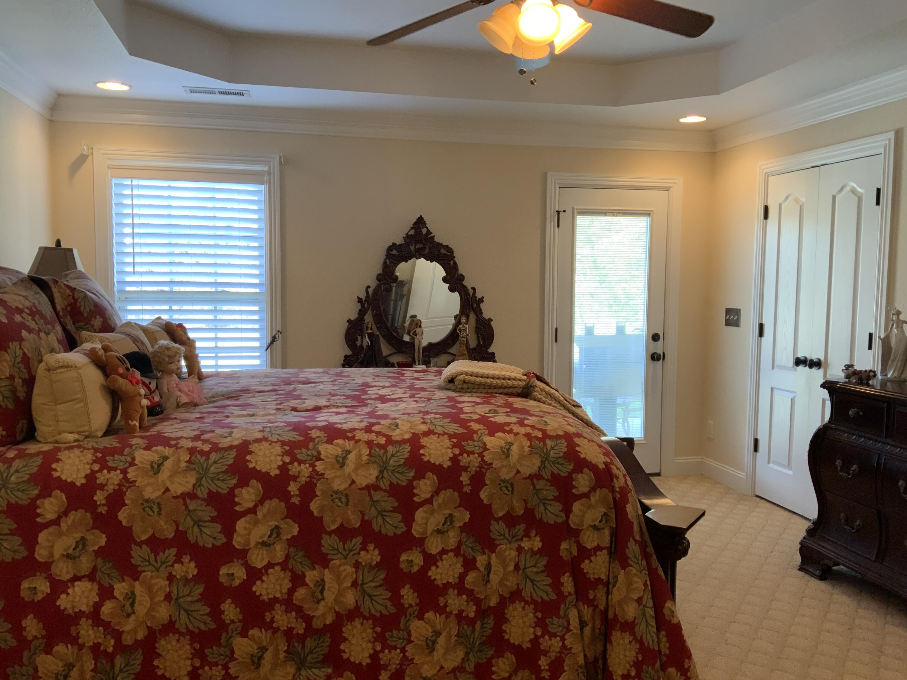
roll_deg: -0.8
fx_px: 760
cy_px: 340
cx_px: 454
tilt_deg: -4.1
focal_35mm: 29
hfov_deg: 61.7
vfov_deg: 48.2
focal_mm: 3
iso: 100
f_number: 1.8
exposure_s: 1/60
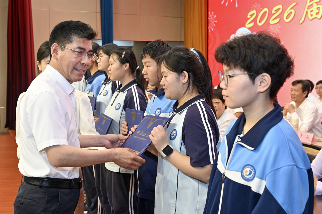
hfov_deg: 41.1
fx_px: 429
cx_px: 161
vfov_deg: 28.0
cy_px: 107
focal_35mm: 48
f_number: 5.6
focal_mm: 48
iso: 1000
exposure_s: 1/100
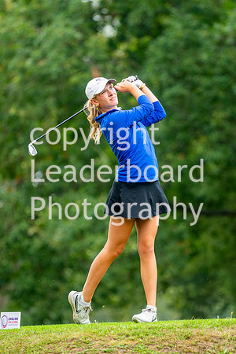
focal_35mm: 450
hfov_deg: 3.1
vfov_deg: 4.6
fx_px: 4425
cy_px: 177
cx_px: 118
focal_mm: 300
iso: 400
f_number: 4.5
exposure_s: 1/640
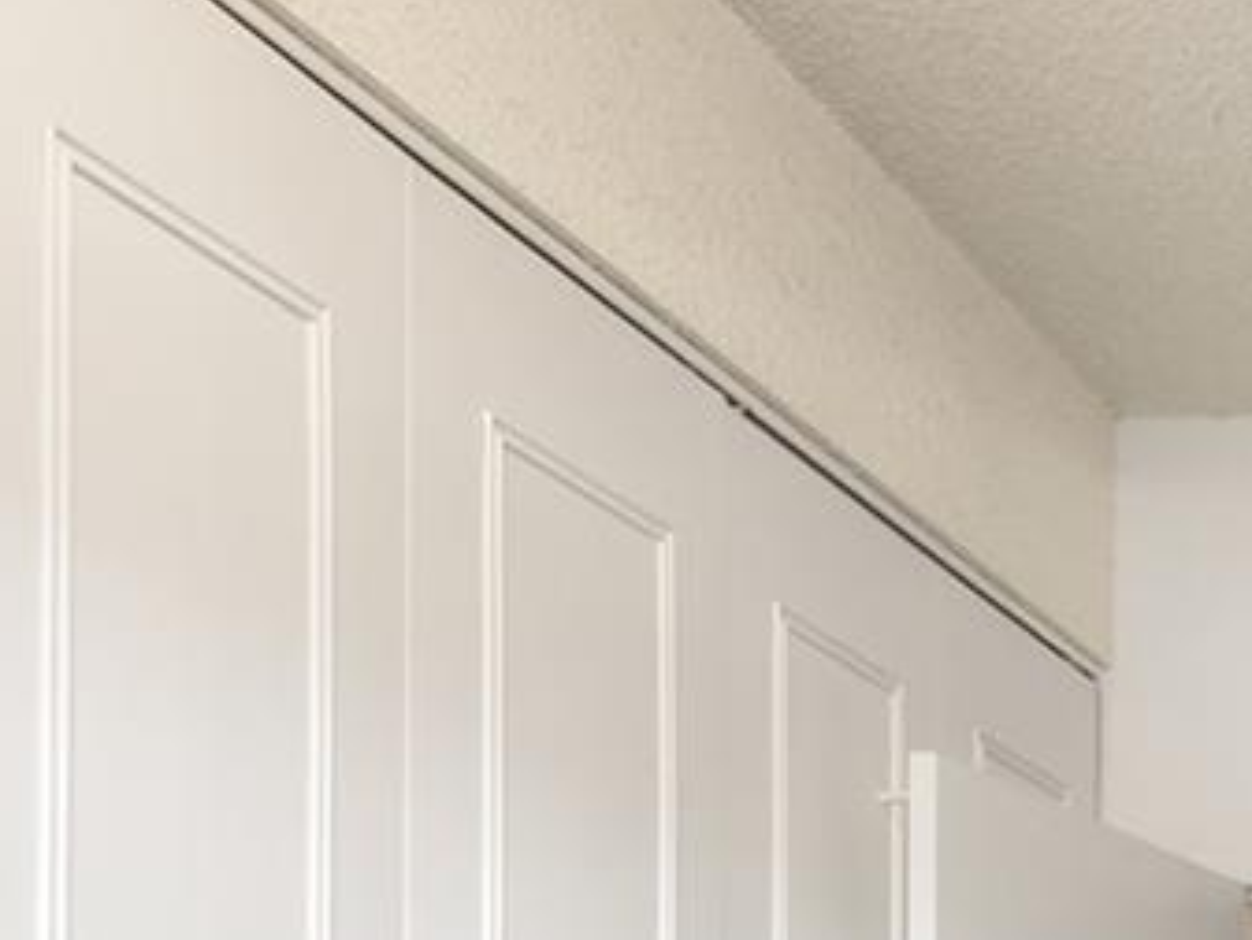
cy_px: 1486
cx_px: 2158
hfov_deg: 20.3
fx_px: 2641
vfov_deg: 17.7
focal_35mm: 73
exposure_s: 1/1.25
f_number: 8
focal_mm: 16
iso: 200
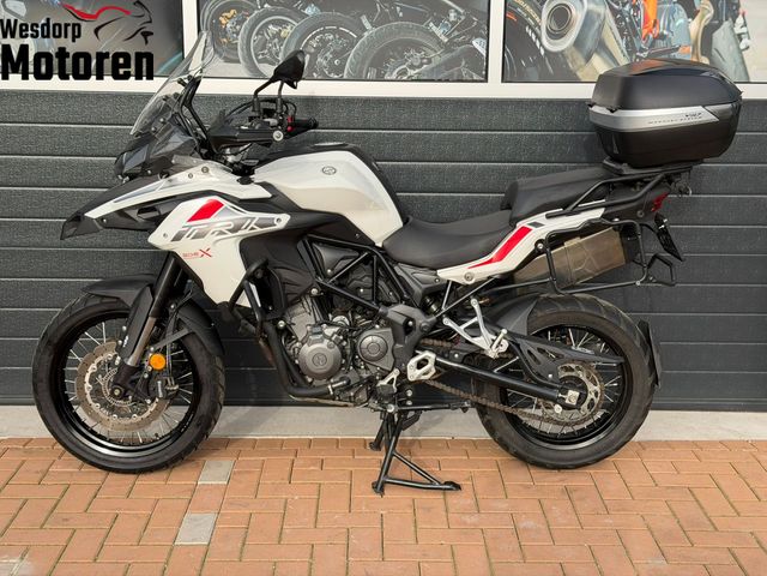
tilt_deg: -12.9
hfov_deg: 39.7
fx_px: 1064
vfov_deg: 30.3
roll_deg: -0.4
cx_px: 384
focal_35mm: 48
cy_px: 288
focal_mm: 6.76
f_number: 1.78
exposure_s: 1/1242
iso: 64
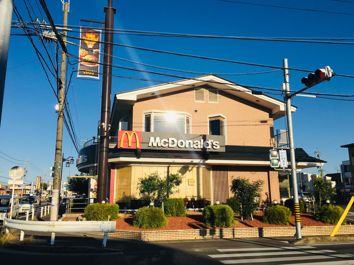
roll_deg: +0.1
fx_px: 307
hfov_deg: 60.0
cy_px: 131
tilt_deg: +12.1
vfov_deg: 46.8
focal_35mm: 30
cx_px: 179
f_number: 2.2
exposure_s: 1/2331
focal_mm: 4.15
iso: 25
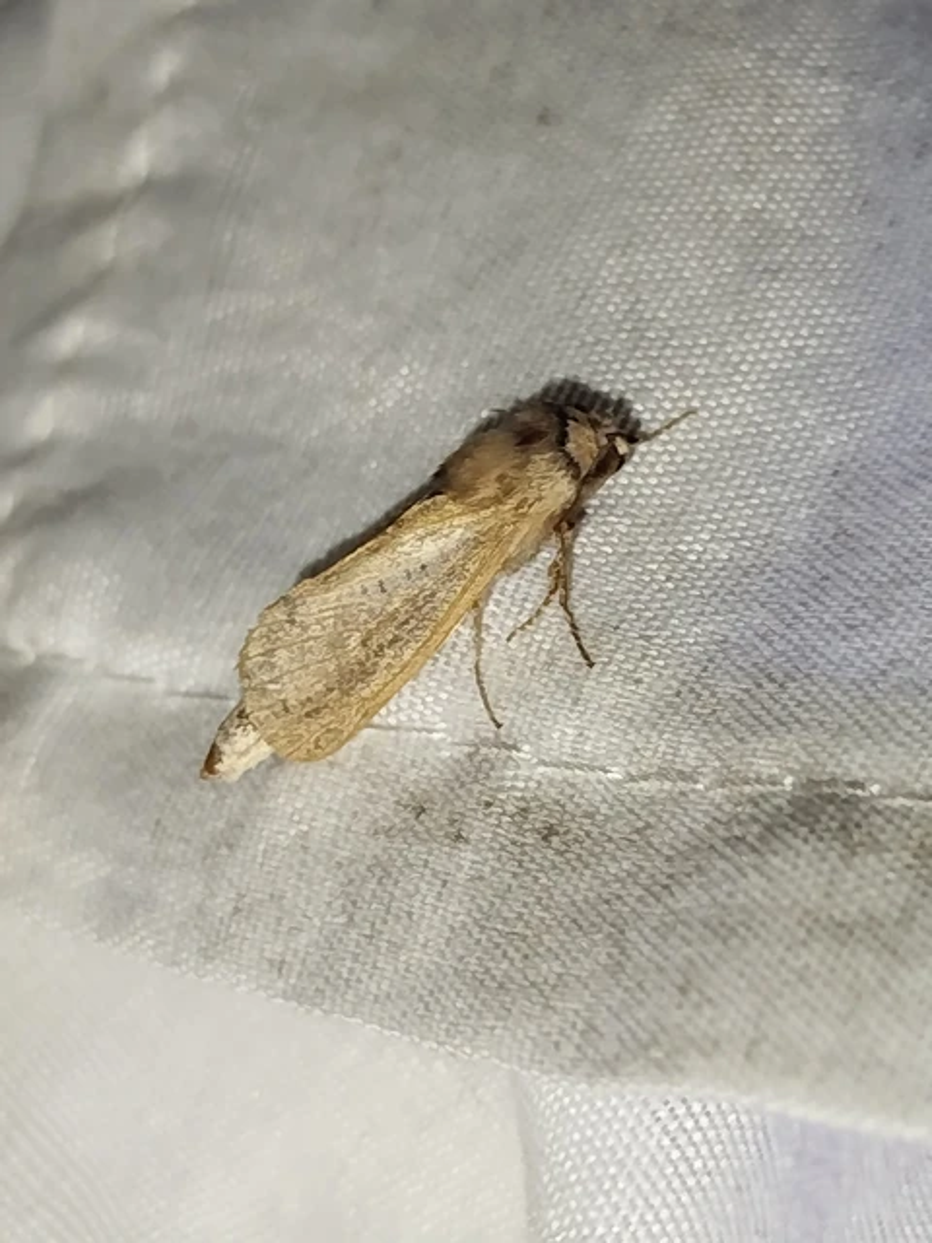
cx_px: 466
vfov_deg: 23.3
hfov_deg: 17.6
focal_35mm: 84
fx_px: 3015
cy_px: 622
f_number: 1.7
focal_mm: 5.31
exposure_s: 1/50
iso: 125
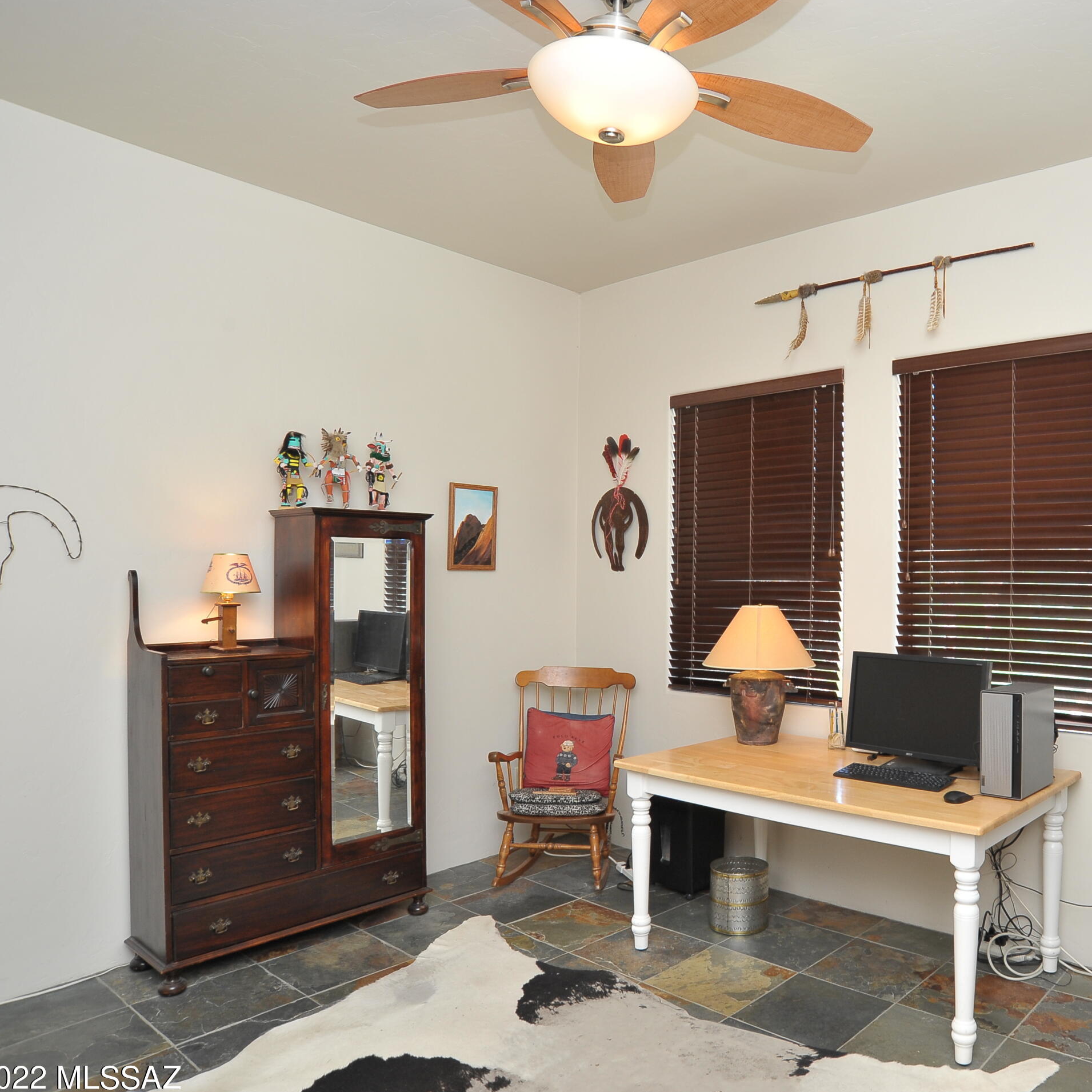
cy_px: 559
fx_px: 857
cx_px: 807
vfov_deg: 65.0
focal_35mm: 24
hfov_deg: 61.7
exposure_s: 1/50
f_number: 8
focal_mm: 18
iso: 640
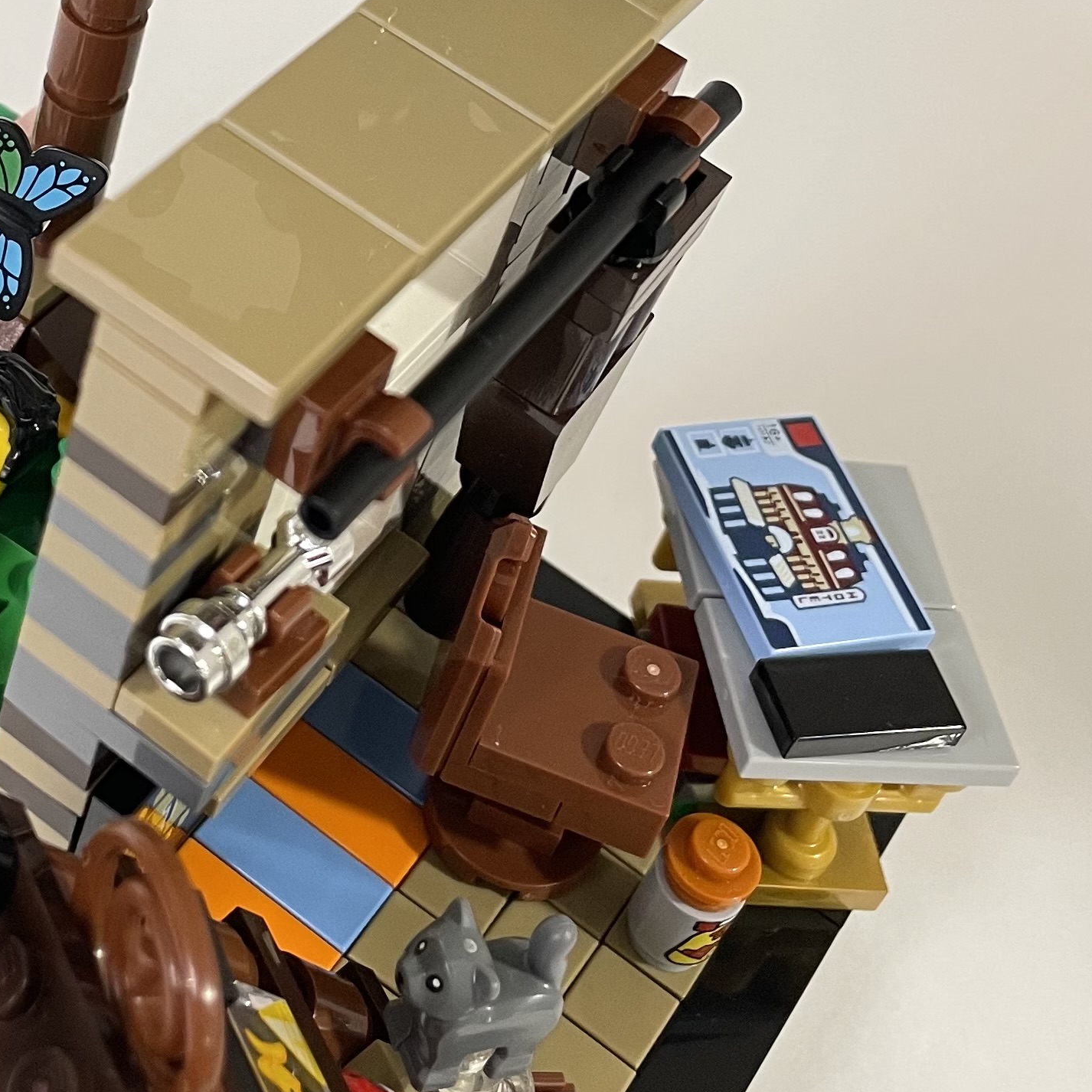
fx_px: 2320
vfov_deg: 25.9
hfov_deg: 26.1
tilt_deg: -41.8
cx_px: 244
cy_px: 168
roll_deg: -16.0
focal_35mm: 65
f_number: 1.6
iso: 160
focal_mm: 4.2
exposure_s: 1/50
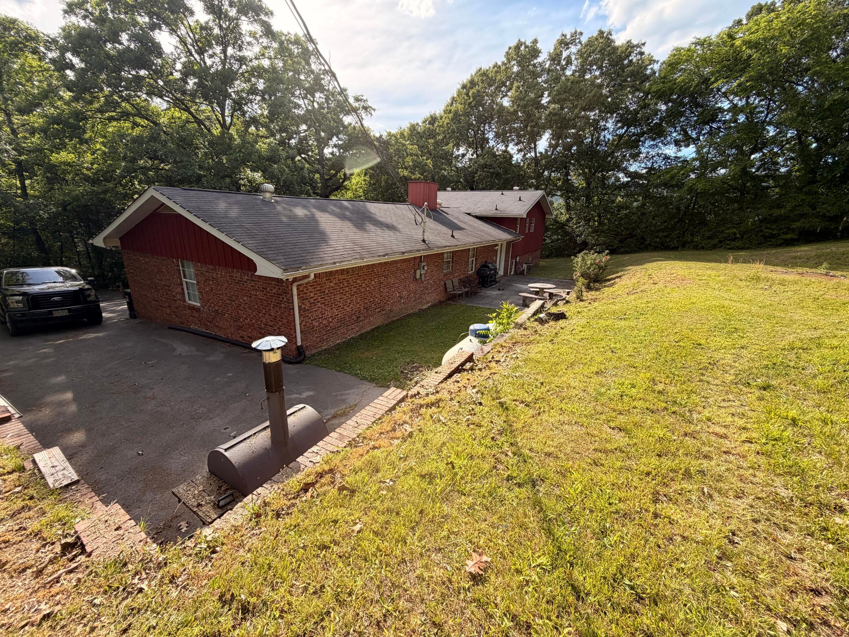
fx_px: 343
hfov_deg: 102.1
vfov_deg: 85.7
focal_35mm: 14
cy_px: 318
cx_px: 424
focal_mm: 2.22
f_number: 2.2
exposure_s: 1/502
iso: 40
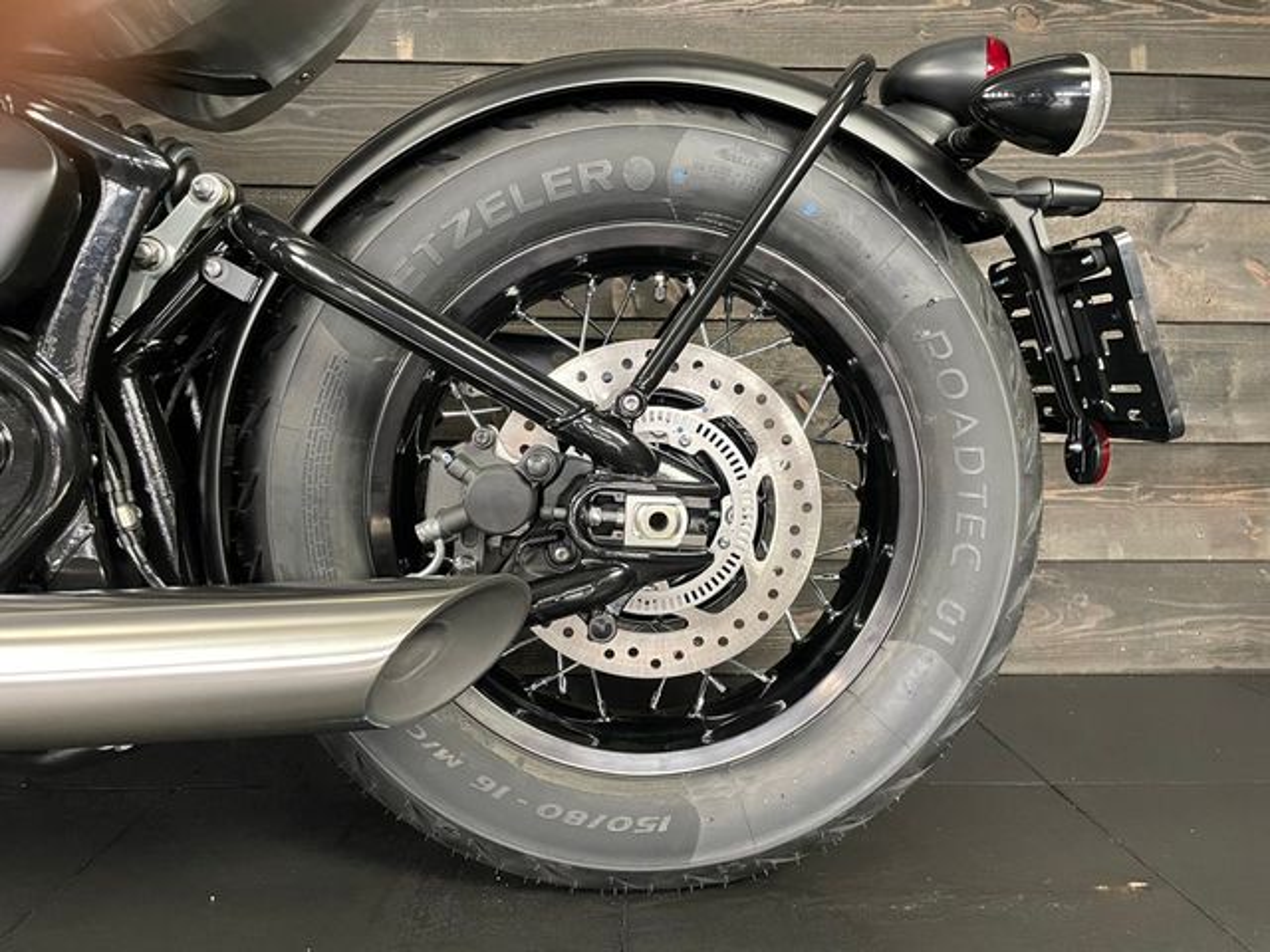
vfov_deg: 53.1
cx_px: 635
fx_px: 954
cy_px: 476
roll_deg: +0.0
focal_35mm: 26
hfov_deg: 67.3
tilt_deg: -3.0
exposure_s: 1/50
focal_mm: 4.2
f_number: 1.6
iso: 320
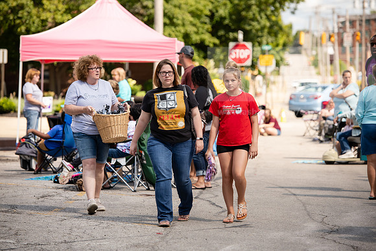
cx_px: 188
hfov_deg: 13.7
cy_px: 126
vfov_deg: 9.2
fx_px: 1567
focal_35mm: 150
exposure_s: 1/400
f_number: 4.5
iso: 125
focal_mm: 150
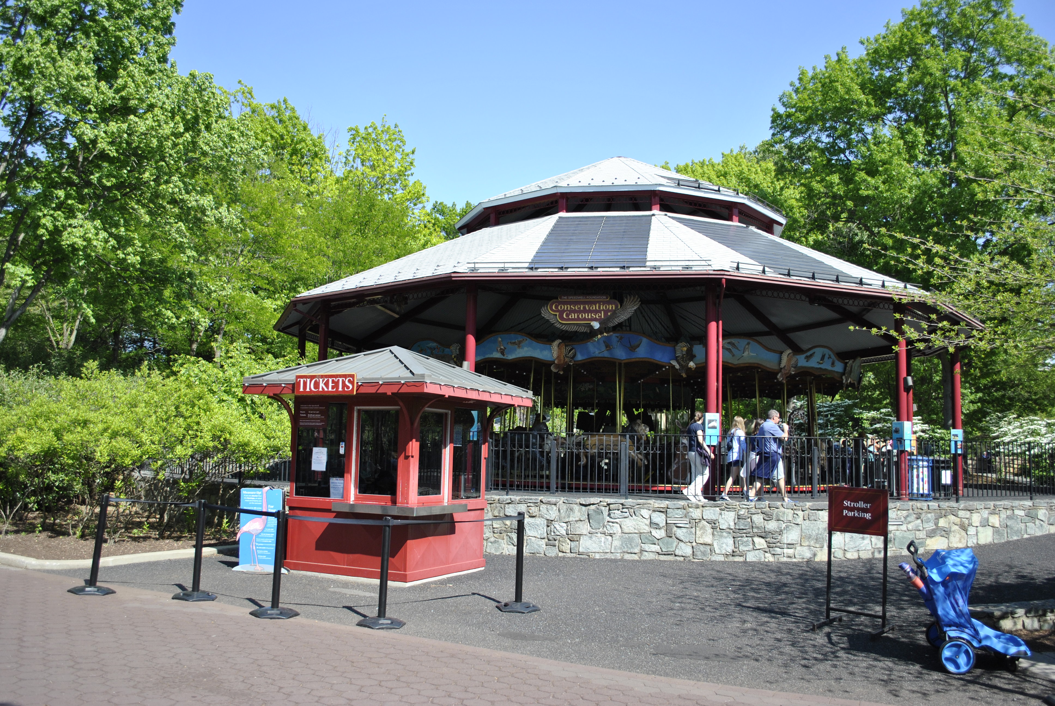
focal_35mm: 30
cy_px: 353
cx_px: 528
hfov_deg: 61.9
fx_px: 880
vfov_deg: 43.7
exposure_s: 1/1000
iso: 200
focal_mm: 20
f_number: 4
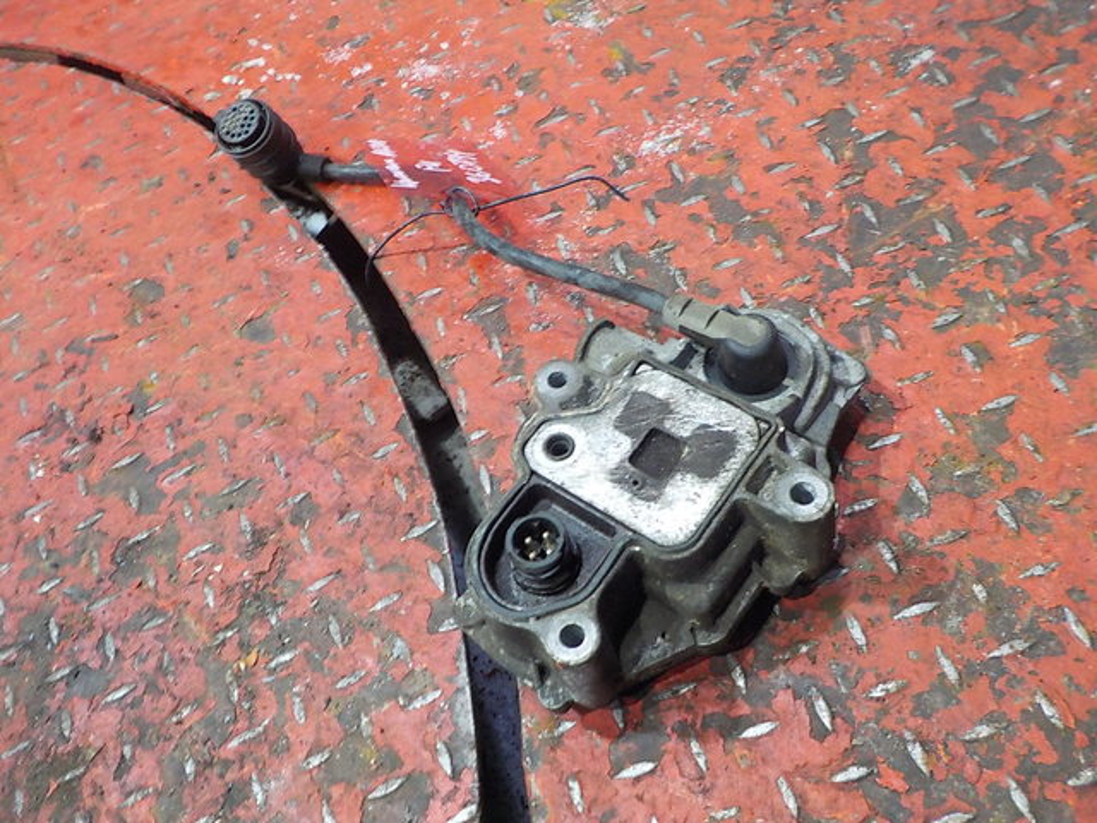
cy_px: 412
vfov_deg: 46.8
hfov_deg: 60.0
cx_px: 548
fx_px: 951
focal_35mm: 30
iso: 400
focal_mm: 4.1
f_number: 3.3
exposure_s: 1/15
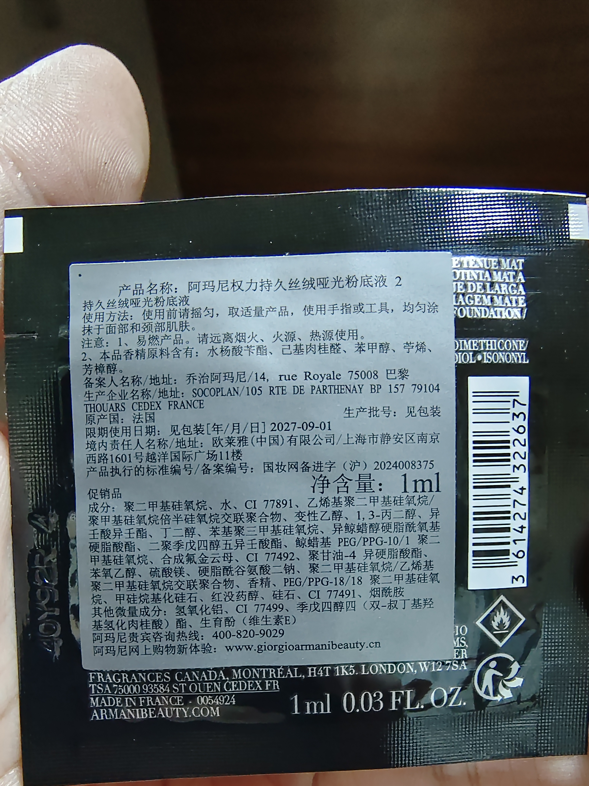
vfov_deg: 67.3
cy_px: 393
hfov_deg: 53.1
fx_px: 590
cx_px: 294
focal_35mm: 26
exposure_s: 1/25
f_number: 2.2
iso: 892
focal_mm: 2.13
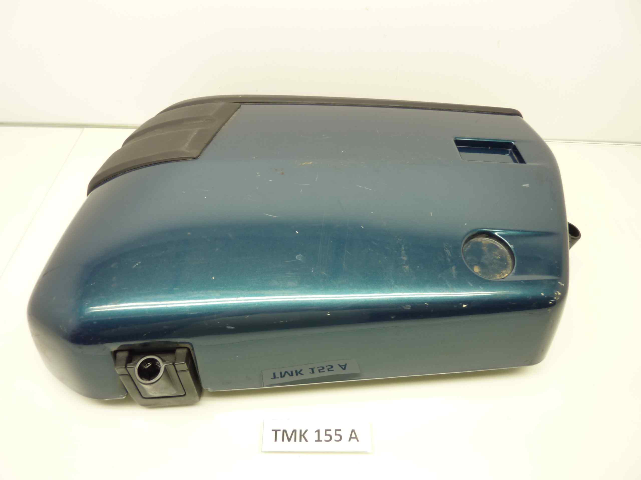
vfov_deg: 54.9
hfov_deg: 69.4
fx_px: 463
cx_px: 320
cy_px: 240
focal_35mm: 25
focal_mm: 4.1
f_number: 3.3
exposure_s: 1/13
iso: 125
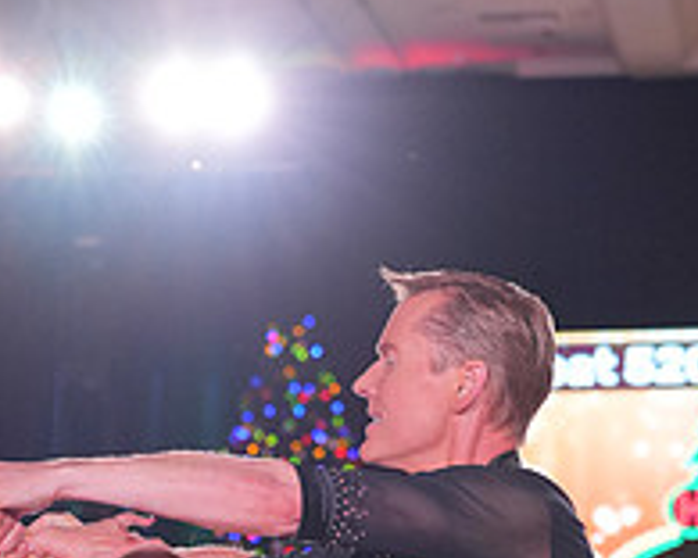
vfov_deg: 7.7
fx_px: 4028
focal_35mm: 195
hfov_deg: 9.9
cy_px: 894
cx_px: 116
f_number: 4
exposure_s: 1/500
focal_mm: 70
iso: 2000
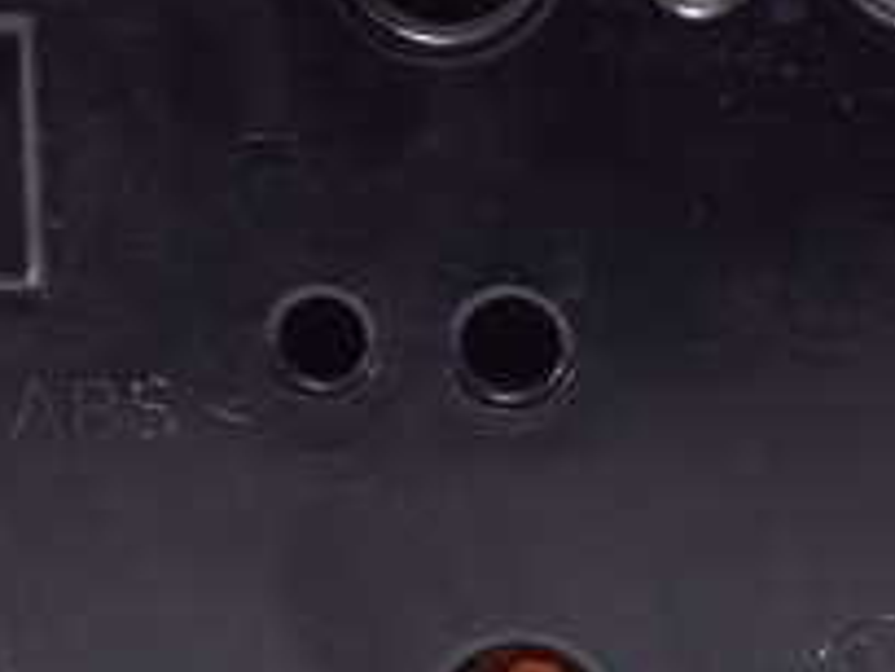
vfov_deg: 7.1
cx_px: 1044
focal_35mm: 209
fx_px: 5404
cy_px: 305
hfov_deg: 9.4
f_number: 3.5
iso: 250
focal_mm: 19.98
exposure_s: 1/60
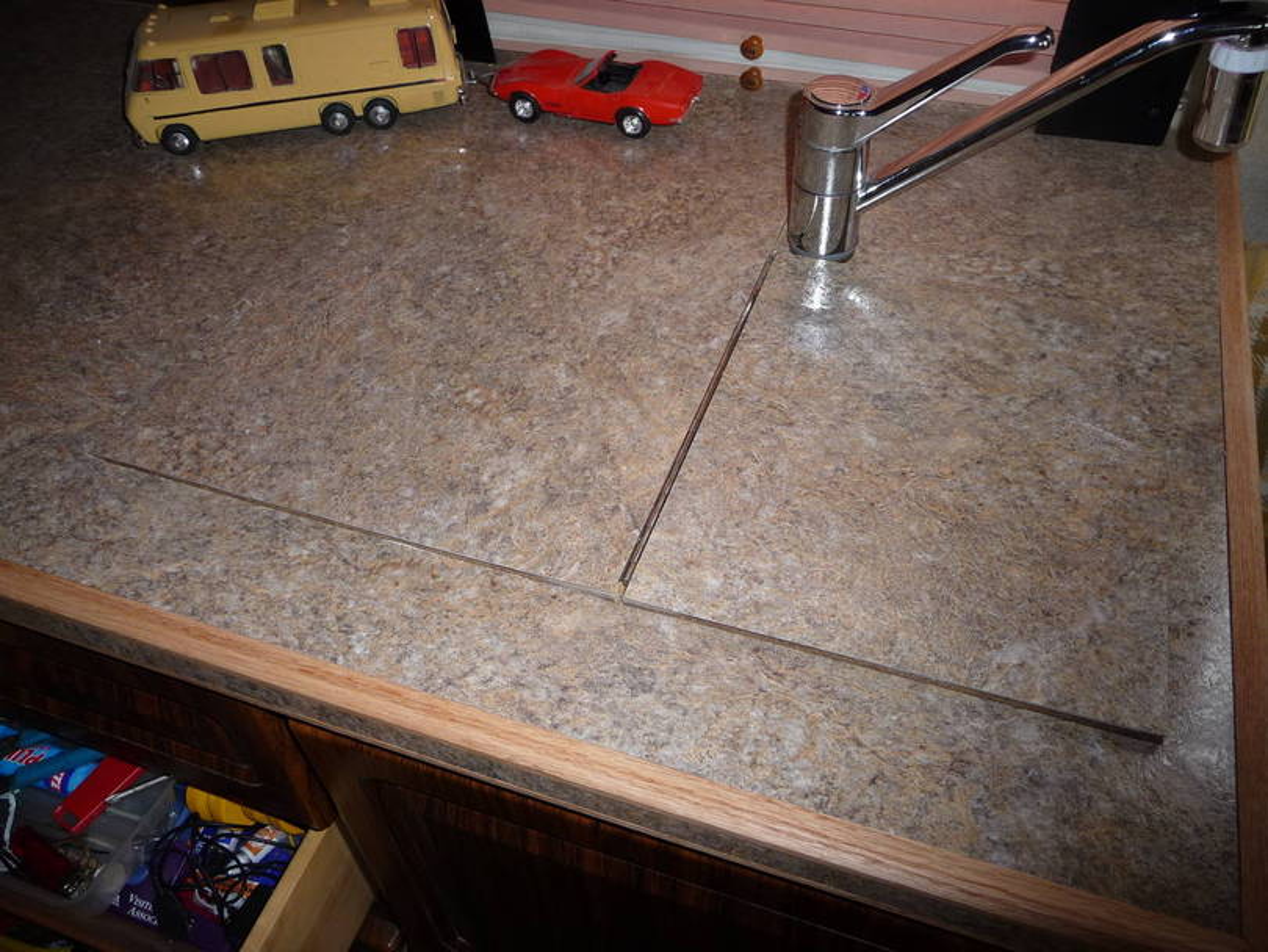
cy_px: 476
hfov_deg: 63.4
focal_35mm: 28
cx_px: 634
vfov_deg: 49.8
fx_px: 1026
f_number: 3.3
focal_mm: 4.7
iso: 100
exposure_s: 1/30
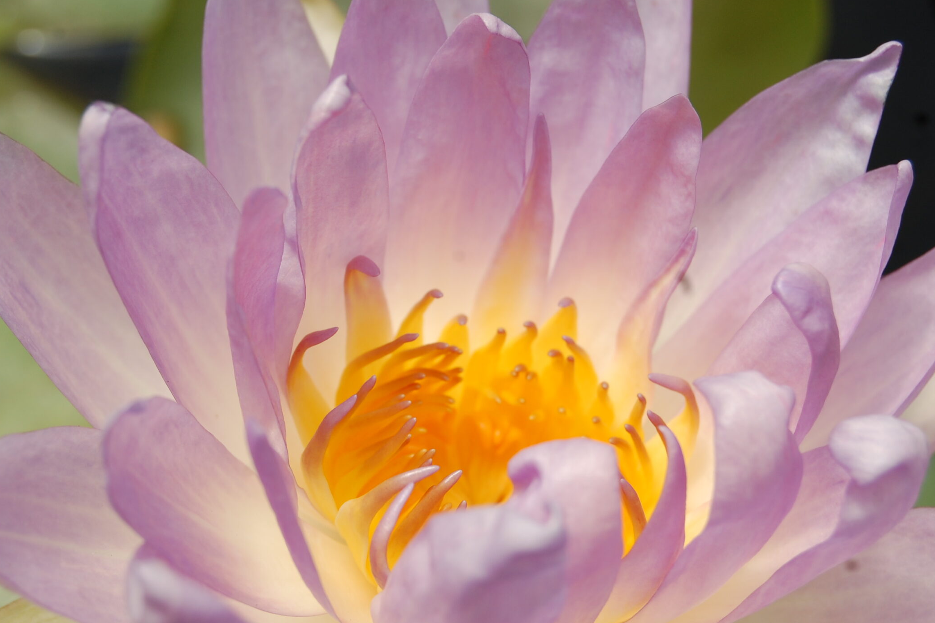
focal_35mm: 92
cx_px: 446
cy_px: 347
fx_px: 2389
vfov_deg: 14.9
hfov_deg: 22.1
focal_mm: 50
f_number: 10
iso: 200
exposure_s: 1/400
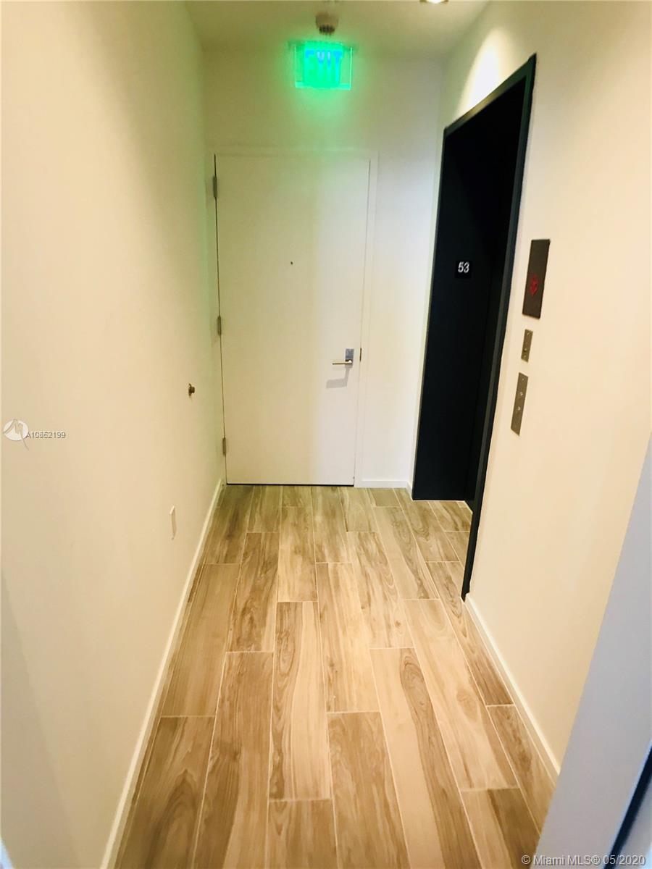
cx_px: 326
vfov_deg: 63.4
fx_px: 703
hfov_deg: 49.7
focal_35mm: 28
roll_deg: -2.5
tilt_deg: -19.7
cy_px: 434
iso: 40
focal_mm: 3.99
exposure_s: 1/15
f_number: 1.8
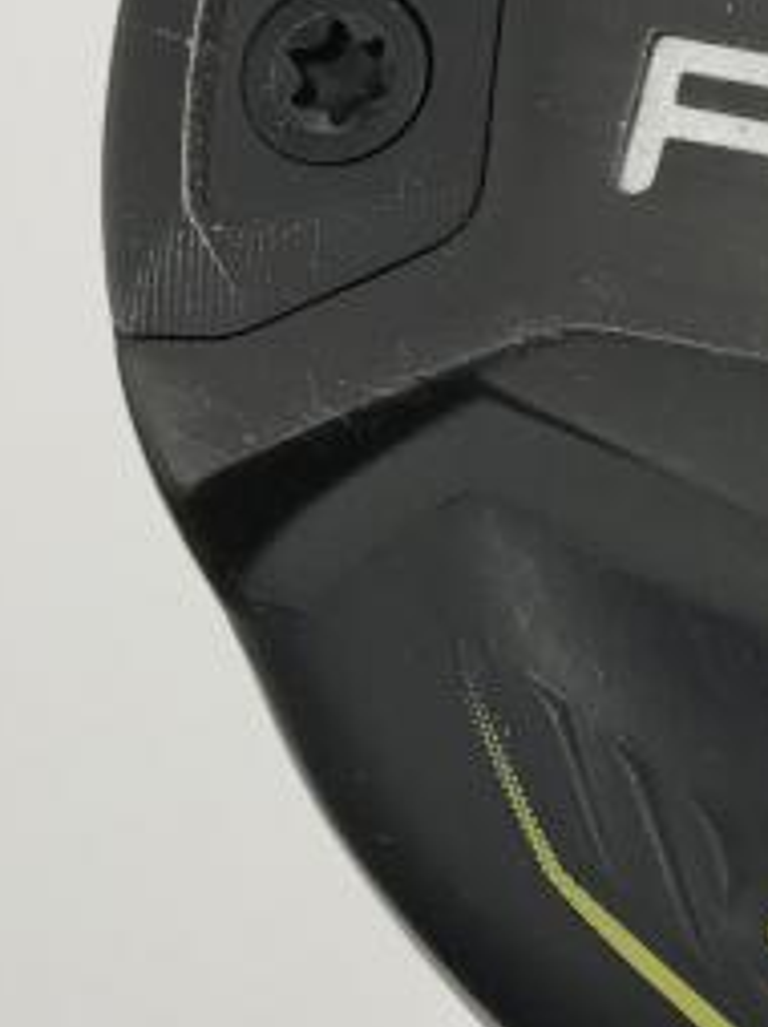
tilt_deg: -69.0
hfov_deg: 12.8
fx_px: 3141
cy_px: 639
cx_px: 1342
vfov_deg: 18.5
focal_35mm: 106
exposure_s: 1/120
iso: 40
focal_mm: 3.99
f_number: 1.8
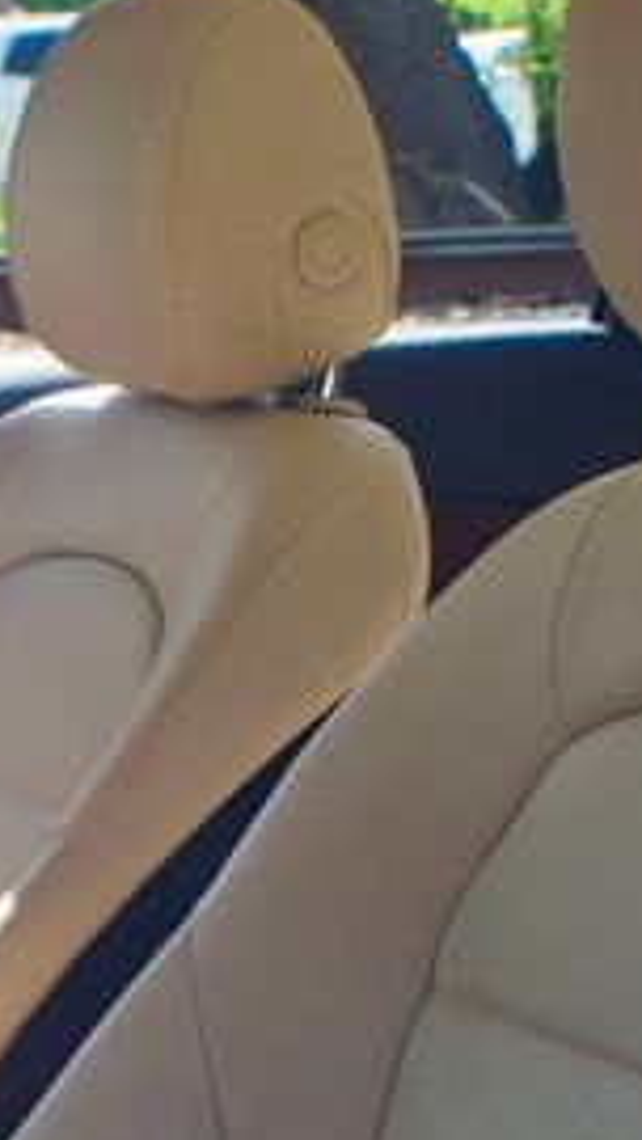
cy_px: 842
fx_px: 5626
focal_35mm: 186
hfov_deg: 6.5
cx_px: 97
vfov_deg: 11.5
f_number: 8
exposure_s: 1/250
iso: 500
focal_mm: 50
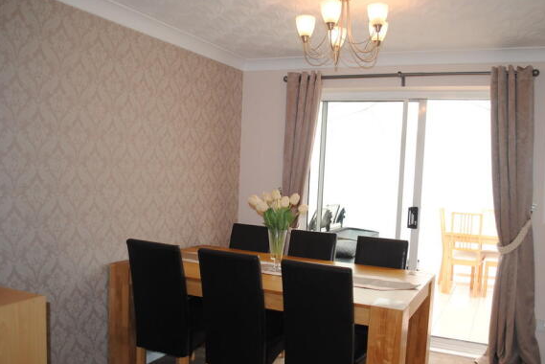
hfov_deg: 60.0
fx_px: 470
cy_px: 206
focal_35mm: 31
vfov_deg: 42.3
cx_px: 309
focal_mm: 18
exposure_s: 1/80
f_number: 3.5
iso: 200
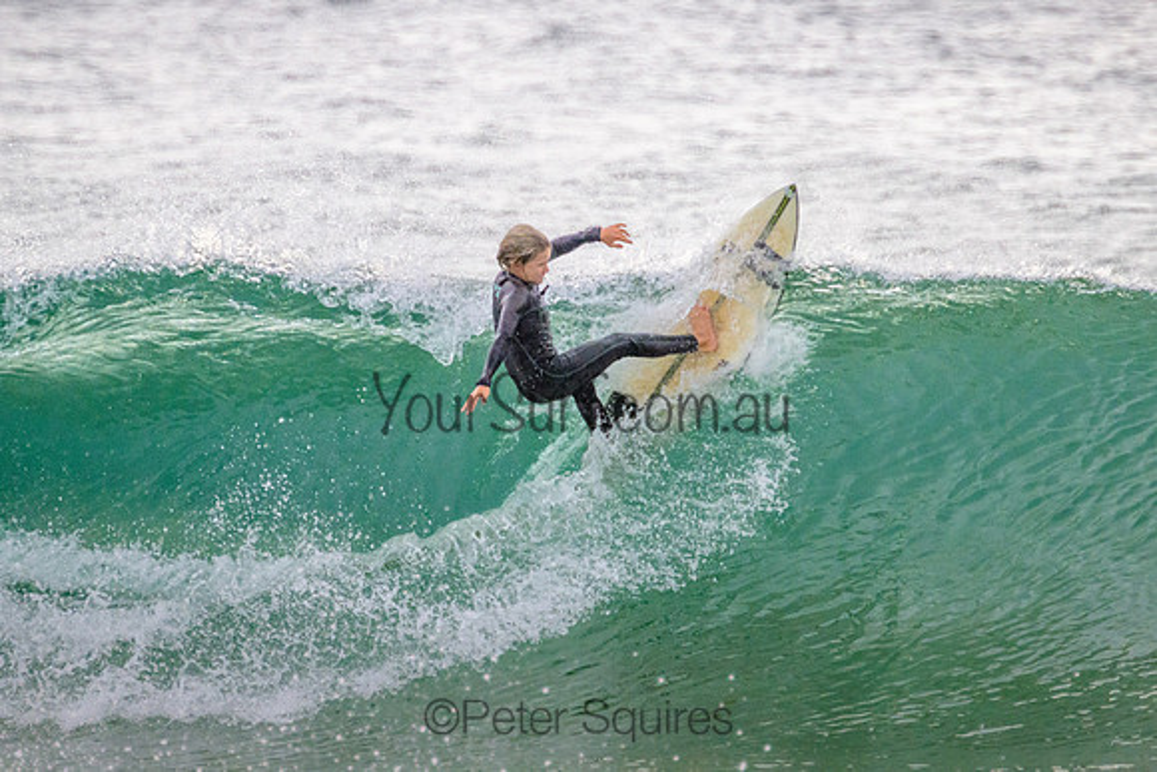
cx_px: 579
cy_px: 279
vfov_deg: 1.3
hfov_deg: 2.0
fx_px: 32835
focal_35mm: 1021
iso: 2500
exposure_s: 1/2000
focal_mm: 800
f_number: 11
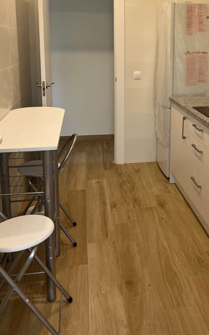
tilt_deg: -9.6
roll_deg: -1.7
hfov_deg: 32.1
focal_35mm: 39
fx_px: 356
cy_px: 100
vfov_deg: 49.1
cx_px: 157
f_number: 1.6
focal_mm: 5.1
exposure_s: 1/122
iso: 80
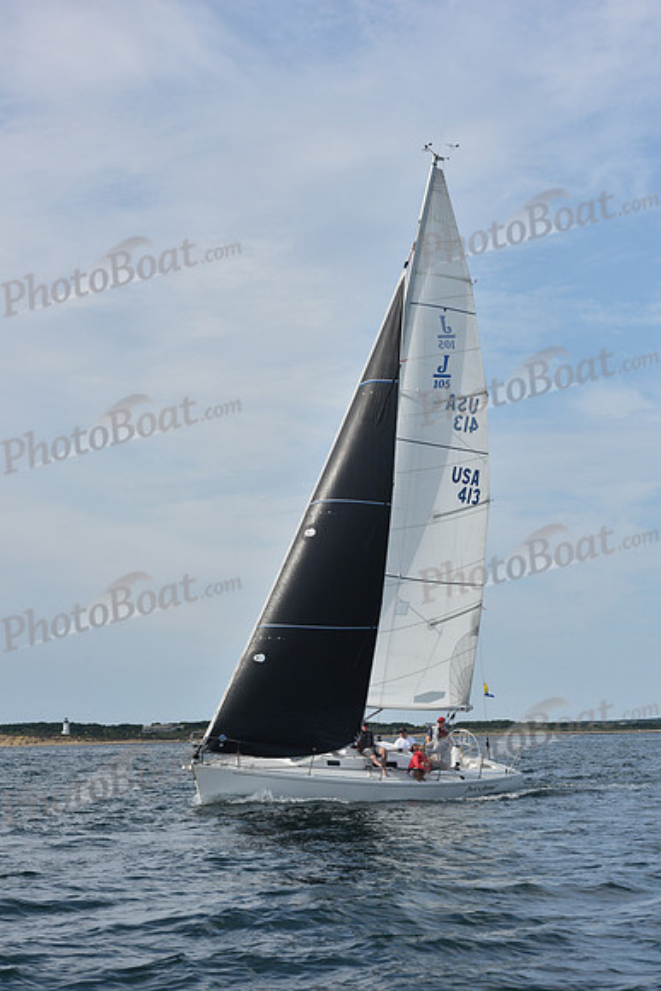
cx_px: 330
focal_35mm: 90
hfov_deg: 15.2
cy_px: 496
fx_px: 2477
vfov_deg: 22.6
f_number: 9
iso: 320
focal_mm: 90
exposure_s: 1/1000
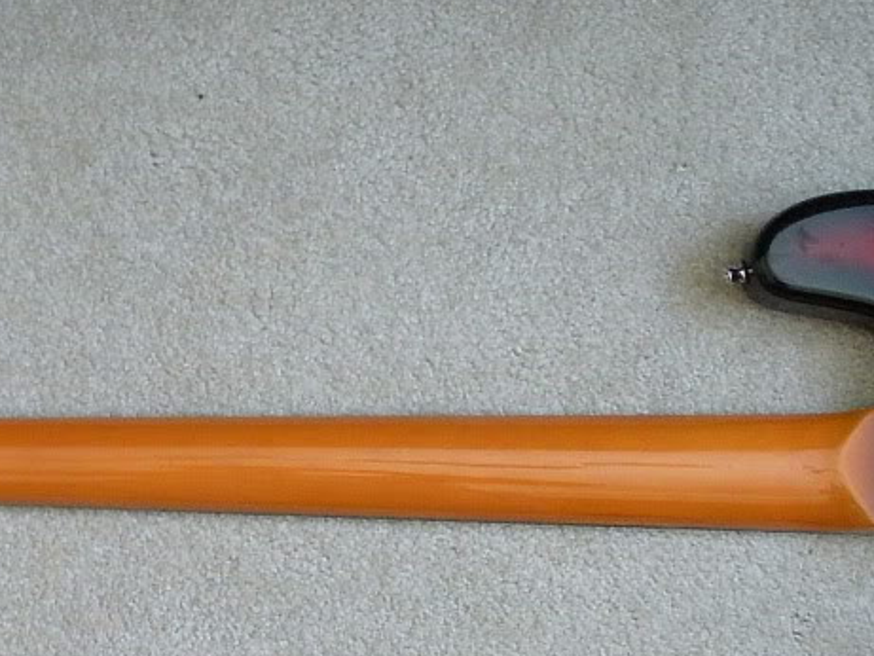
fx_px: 2020
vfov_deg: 18.4
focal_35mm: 80
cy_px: 470
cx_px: 212
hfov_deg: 24.1
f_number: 3.5
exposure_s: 1/10.5
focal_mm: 6.3
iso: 400
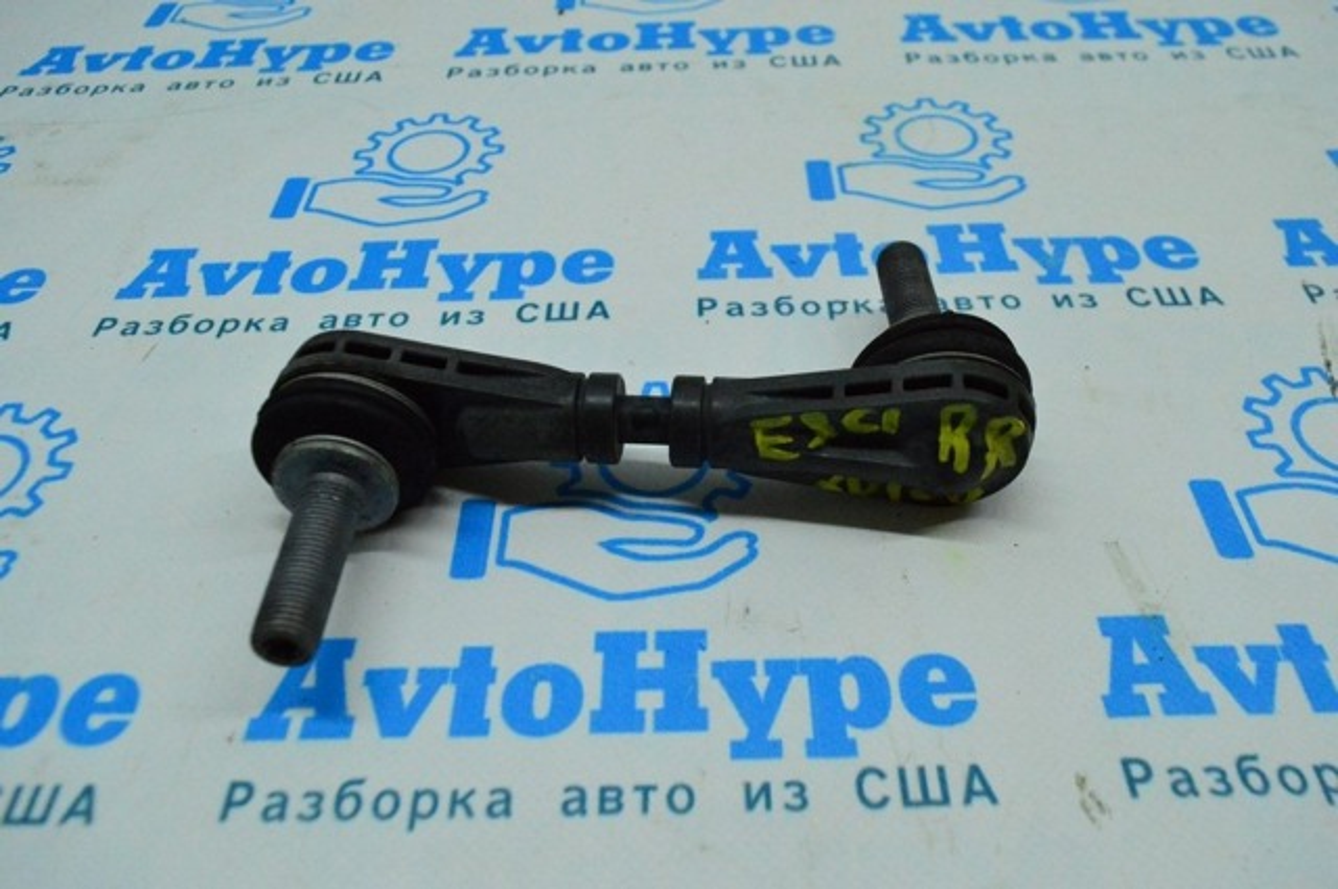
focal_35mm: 30
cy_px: 444
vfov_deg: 43.5
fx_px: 1114
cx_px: 669
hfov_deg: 62.0
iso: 6400
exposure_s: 1/800
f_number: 6.3
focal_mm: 20
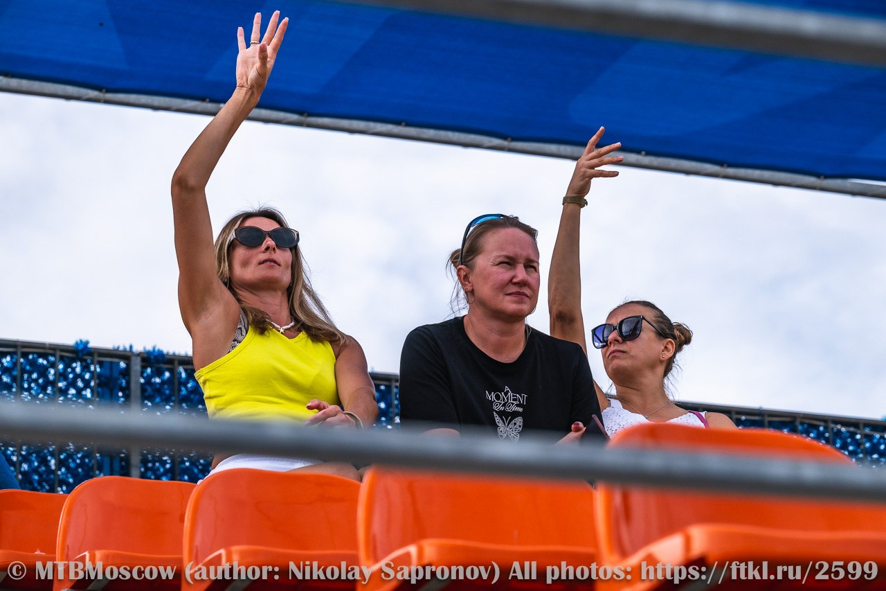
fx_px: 3076
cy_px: 296
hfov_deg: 16.4
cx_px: 443
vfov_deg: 11.0
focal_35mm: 125
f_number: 7.1
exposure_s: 1/1000
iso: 250
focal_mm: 125
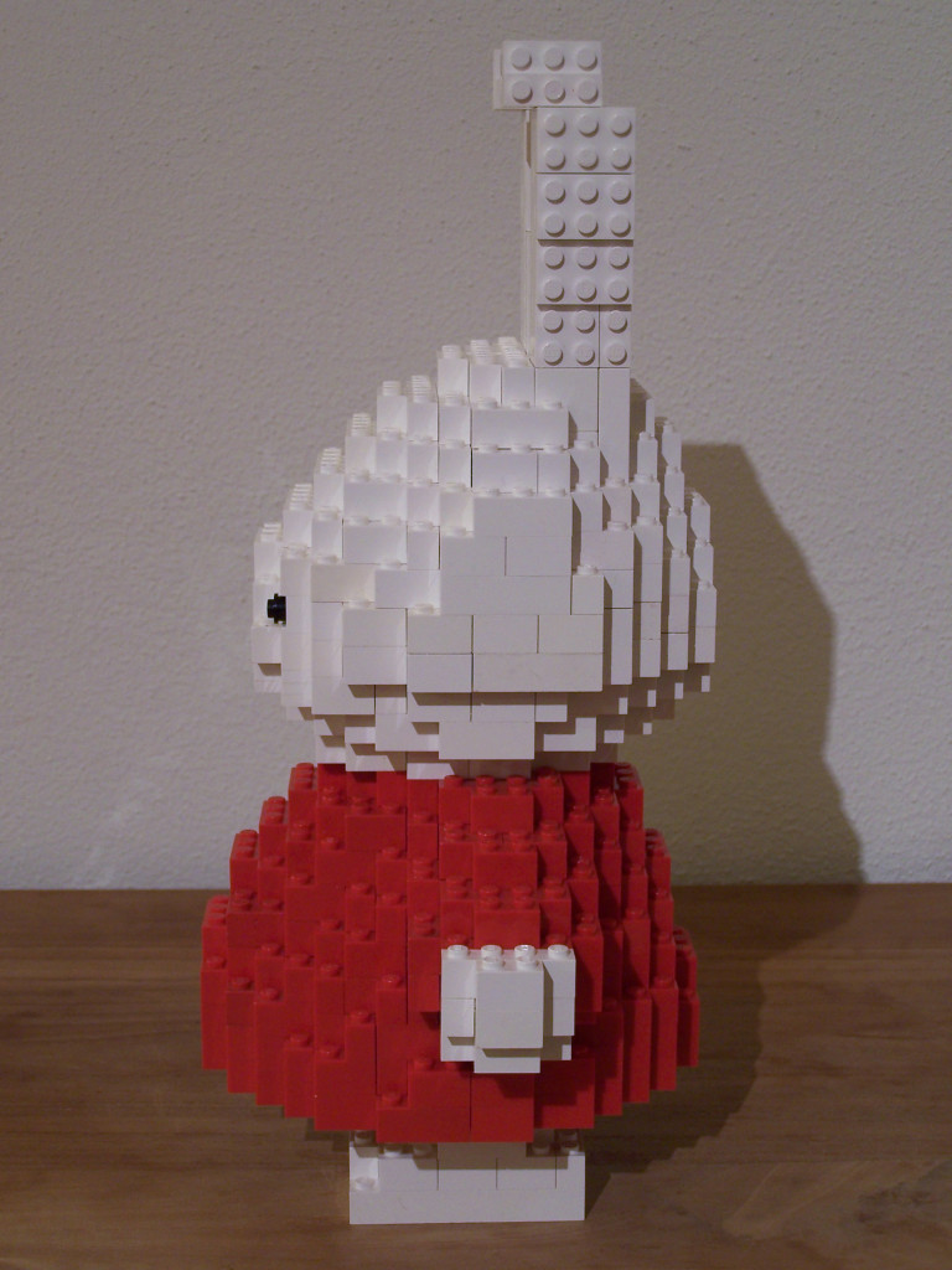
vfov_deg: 30.3
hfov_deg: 22.9
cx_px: 476
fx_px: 2347
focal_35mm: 64
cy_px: 635
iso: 80
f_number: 3.2
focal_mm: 10.7
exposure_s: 1/3
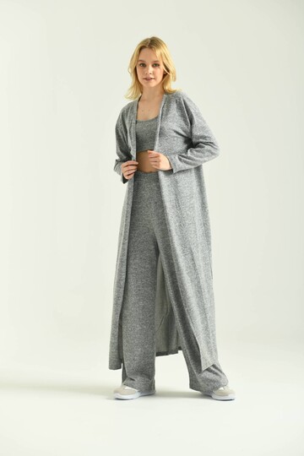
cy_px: 228
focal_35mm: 82
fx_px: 1039
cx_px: 152
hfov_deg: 16.7
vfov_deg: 24.8
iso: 125
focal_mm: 82
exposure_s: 1/160
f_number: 5.6
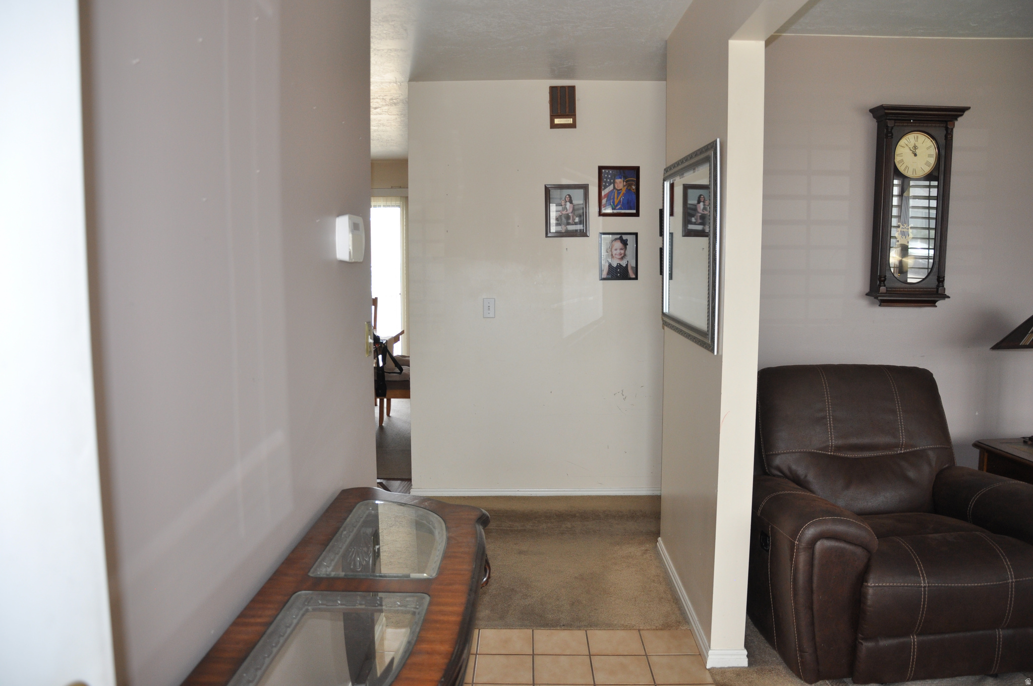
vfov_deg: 47.8
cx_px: 516
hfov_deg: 67.4
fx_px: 774
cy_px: 343
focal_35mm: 27
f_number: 3.5
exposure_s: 1/125
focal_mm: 18
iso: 400
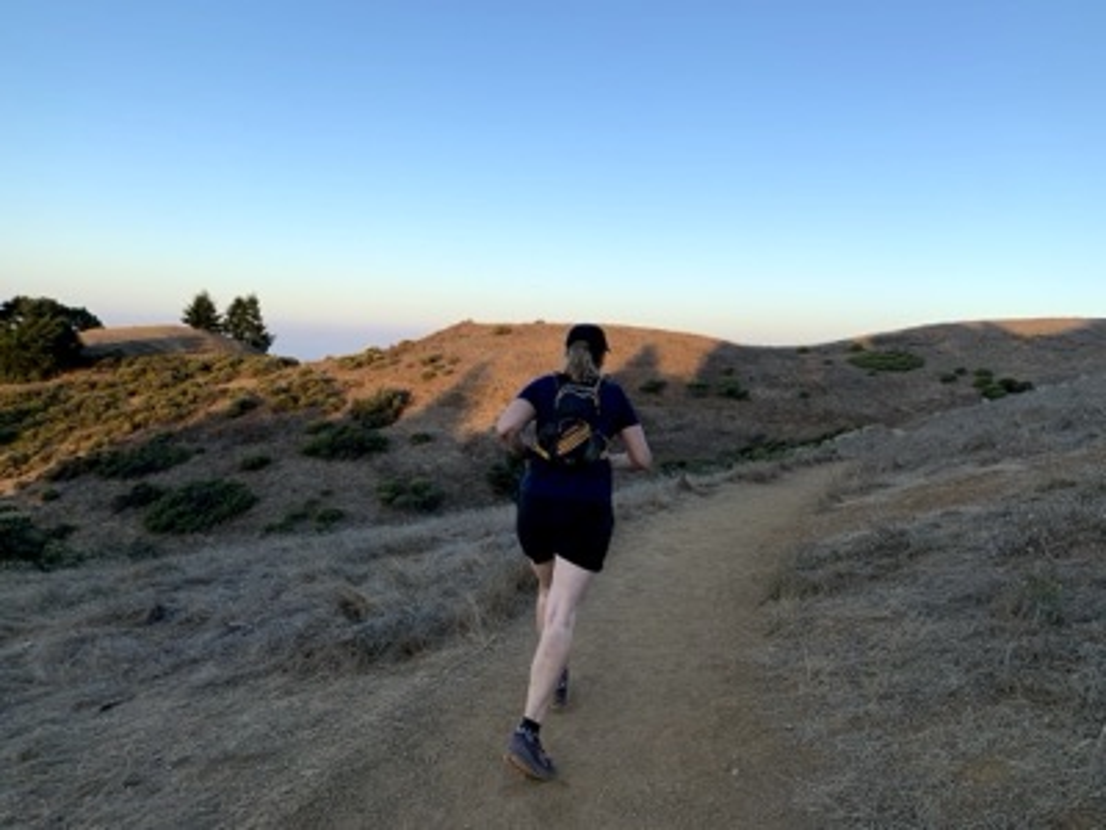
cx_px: 553
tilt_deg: -1.8
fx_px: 831
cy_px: 415
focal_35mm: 26
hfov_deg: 67.3
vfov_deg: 53.1
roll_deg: -2.9
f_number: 1.8
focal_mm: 4.25
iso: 25
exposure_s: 1/696
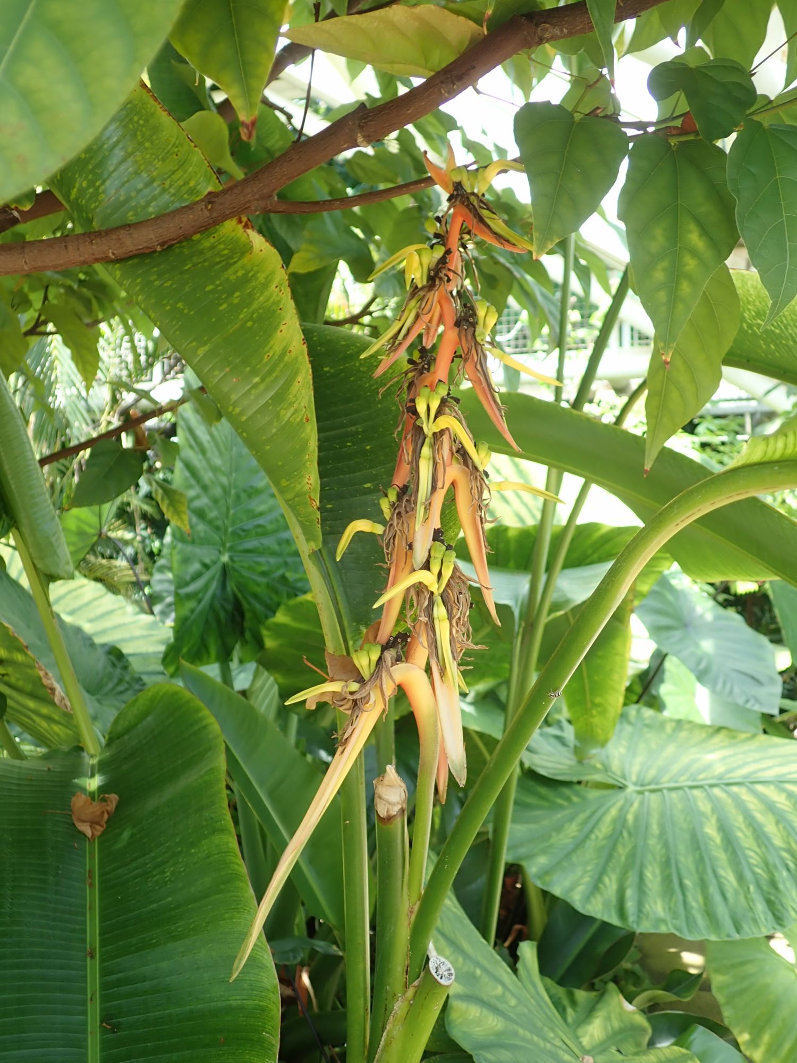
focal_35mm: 30
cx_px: 398
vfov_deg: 60.0
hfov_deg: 46.8
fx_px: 921
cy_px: 532
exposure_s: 1/125
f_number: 2.3
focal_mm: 5.5
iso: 125
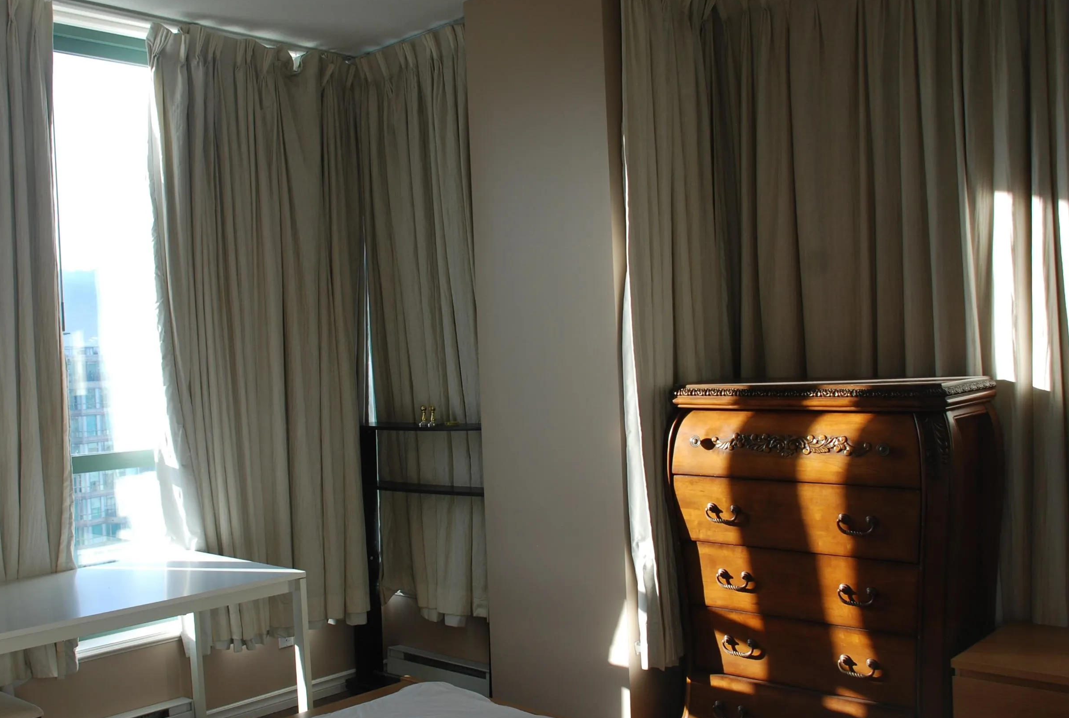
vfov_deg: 37.0
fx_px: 1071
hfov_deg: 52.9
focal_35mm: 36
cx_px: 476
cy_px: 393
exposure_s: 1/100
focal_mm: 20
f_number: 5
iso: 200
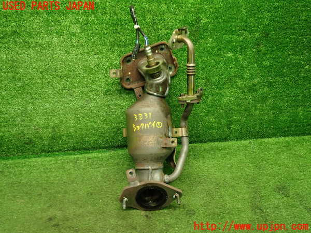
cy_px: 116
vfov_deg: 39.7
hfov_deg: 51.4
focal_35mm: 36
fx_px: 323
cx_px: 156
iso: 400
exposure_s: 1/40
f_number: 2.5
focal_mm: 6.37
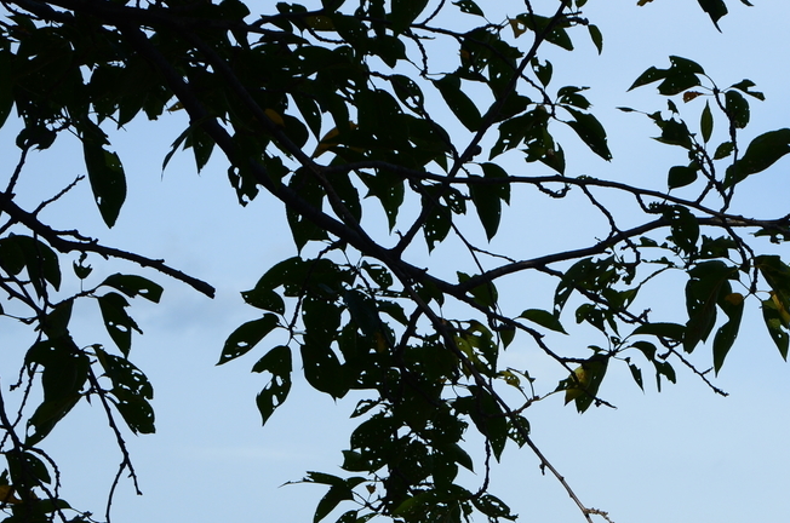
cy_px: 475
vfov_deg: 11.7
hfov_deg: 17.4
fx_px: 2541
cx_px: 711
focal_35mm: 116
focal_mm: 42
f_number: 8
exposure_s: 1/1000
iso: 250
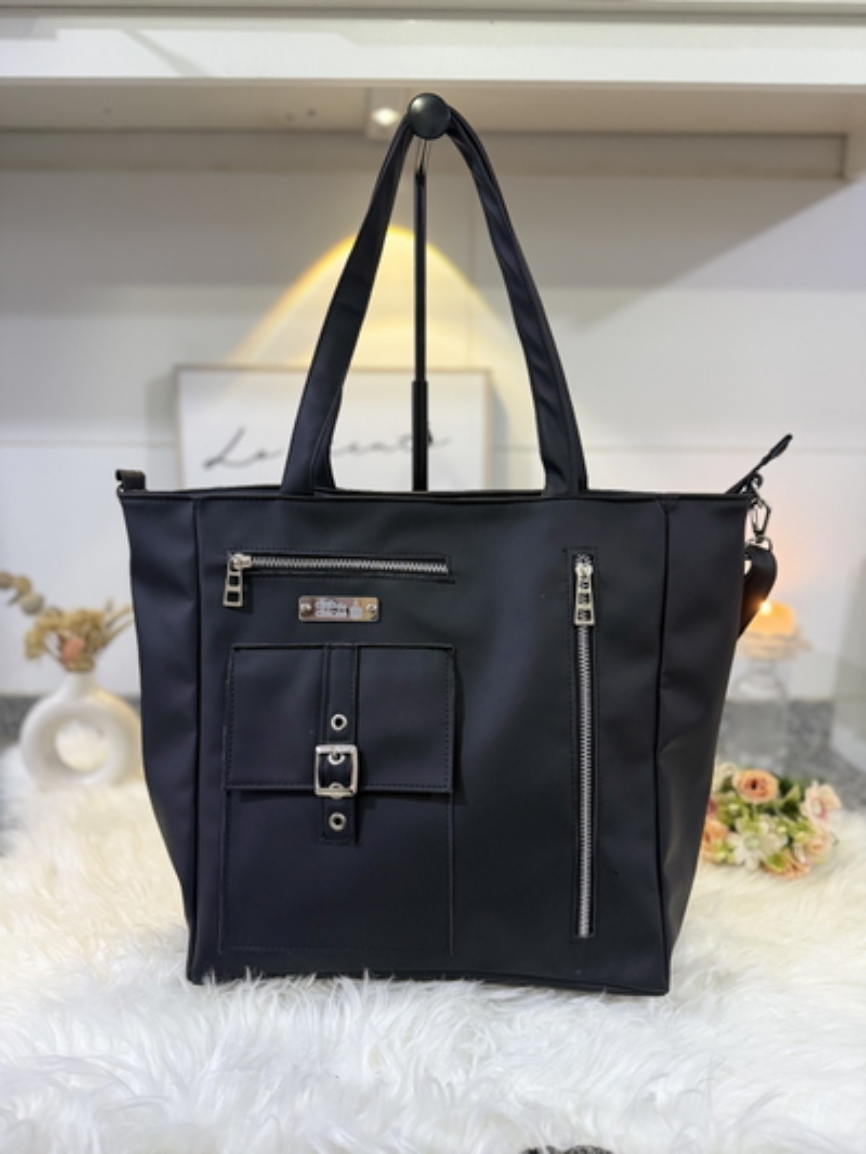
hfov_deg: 56.8
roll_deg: -1.3
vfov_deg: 71.6
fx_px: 800
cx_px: 433
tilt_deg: -9.8
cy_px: 577
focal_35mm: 24
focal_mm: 6.76
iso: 250
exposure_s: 1/50
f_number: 1.78
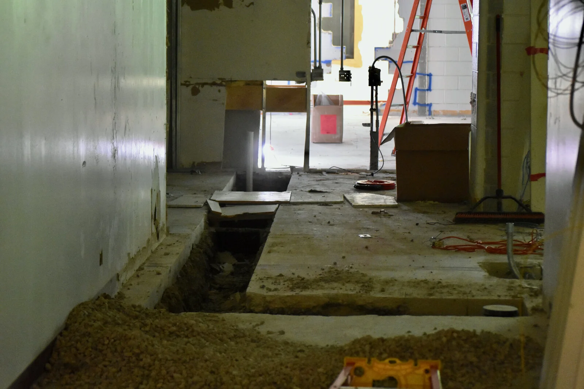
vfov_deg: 14.7
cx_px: 292
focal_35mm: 93
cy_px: 194
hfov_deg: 21.9
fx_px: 1509
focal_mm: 62
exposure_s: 1/60
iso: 5000
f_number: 4.2
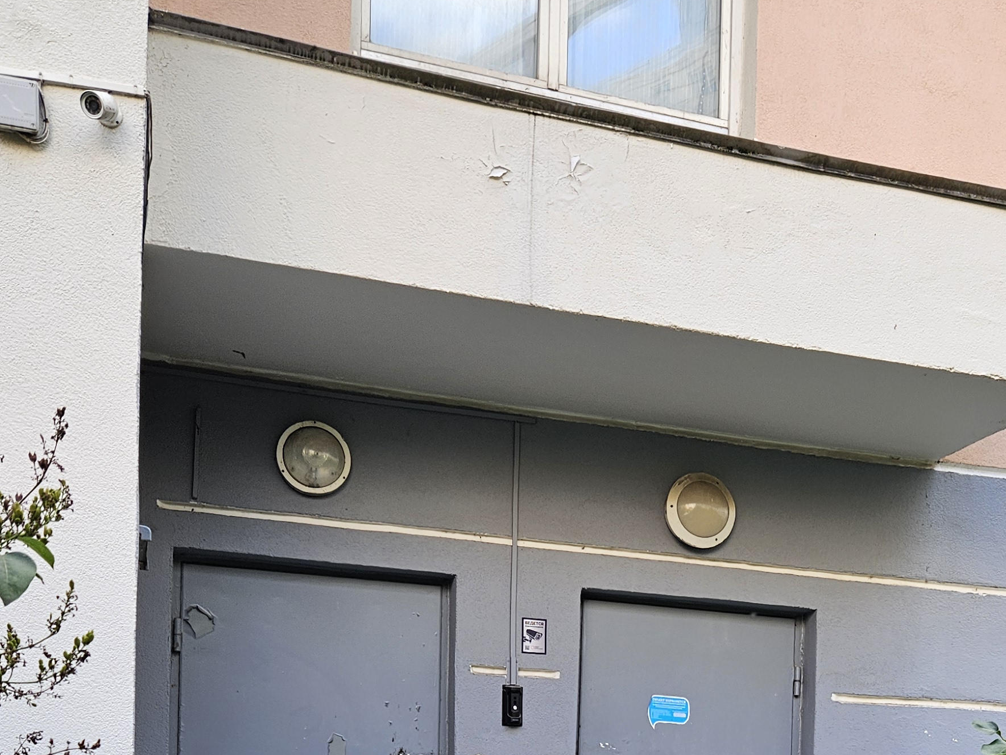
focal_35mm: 52
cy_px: 827
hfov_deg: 36.1
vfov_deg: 25.9
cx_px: 737
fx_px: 1511
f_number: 1.8
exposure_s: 1/142
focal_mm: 5.4
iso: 25
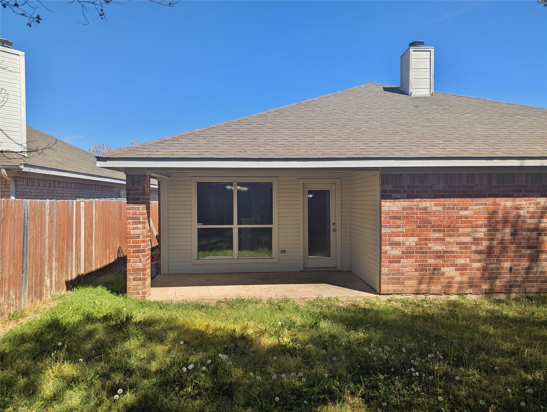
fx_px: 380
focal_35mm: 24
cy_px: 206
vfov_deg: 56.9
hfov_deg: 71.5
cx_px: 274
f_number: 1.85
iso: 48
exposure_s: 1/1639
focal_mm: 6.81
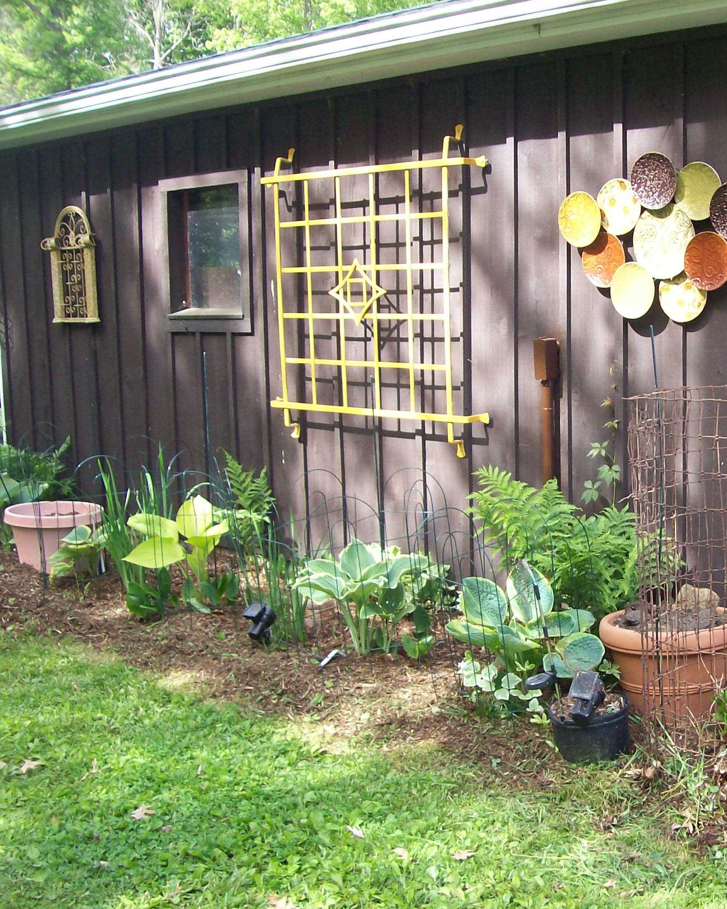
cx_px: 576
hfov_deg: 31.3
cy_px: 454
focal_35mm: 47
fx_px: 1264
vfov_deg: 39.5
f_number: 2.7
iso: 80
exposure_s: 1/122
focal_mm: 6
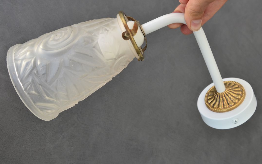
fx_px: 264
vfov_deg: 34.4
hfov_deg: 52.8
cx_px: 131
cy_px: 80
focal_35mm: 37
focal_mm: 24
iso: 280
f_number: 5.6
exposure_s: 1/125
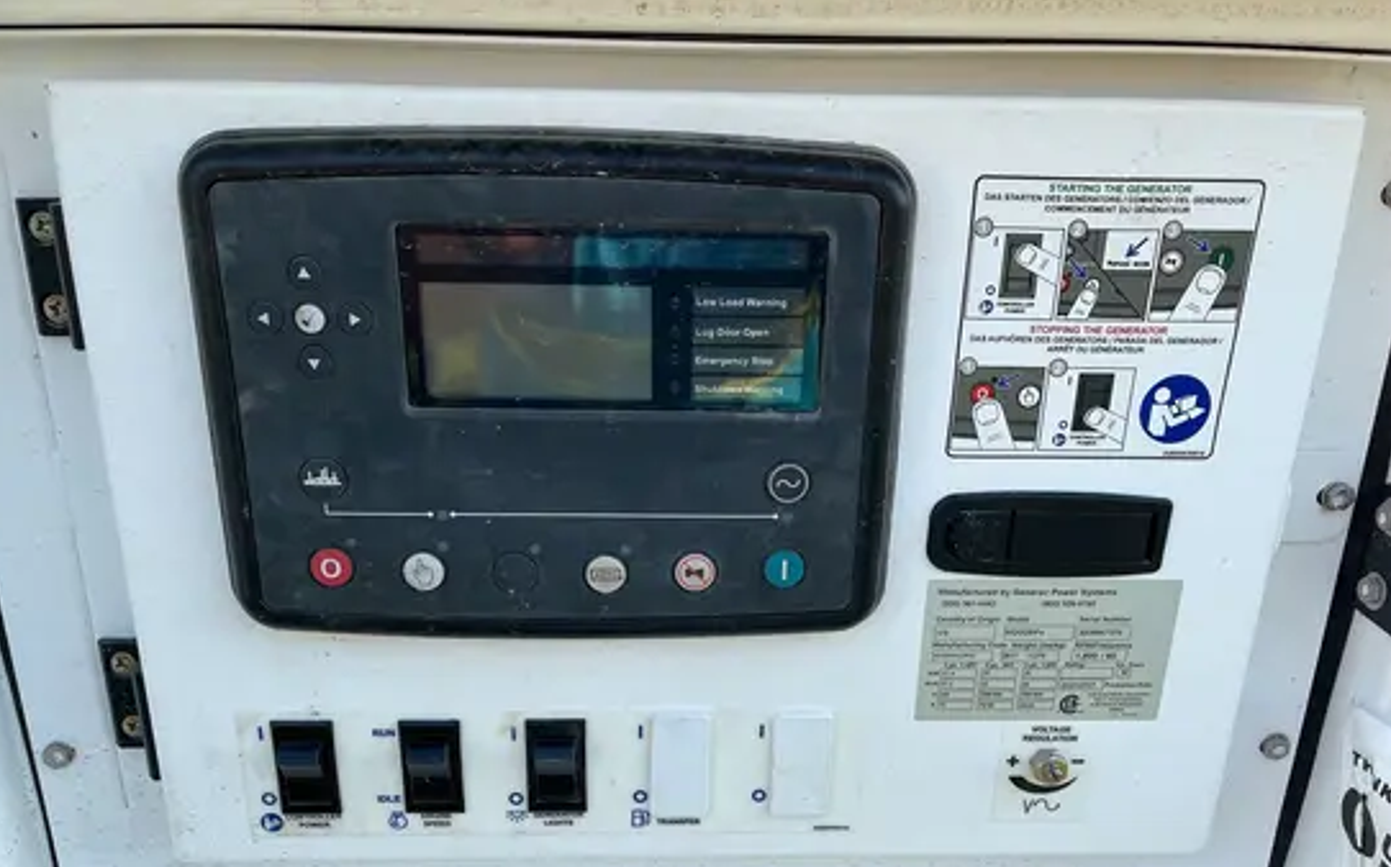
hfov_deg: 66.5
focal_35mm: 28
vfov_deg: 44.2
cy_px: 525
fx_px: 1061
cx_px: 688
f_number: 1.6
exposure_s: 1/751
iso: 50
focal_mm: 5.1
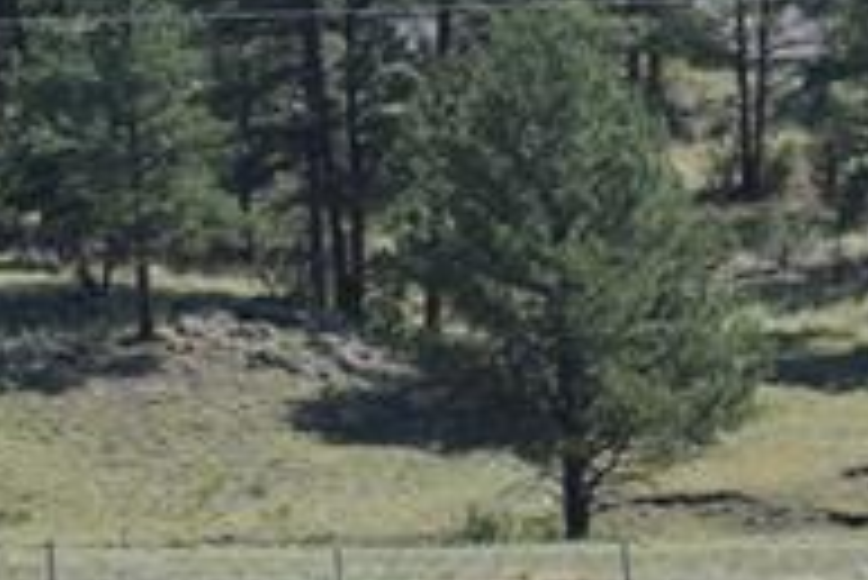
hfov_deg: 6.1
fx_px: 8059
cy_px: 247
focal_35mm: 334
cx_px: -157
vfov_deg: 4.1
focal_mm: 42
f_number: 8
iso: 100
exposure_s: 1/250
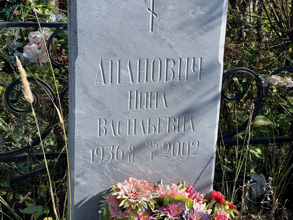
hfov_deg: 25.3
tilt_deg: -23.8
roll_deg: -3.5
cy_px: 110
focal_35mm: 77
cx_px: 146
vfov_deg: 19.1
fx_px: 652
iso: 32
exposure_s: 1/365
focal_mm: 9
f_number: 2.8
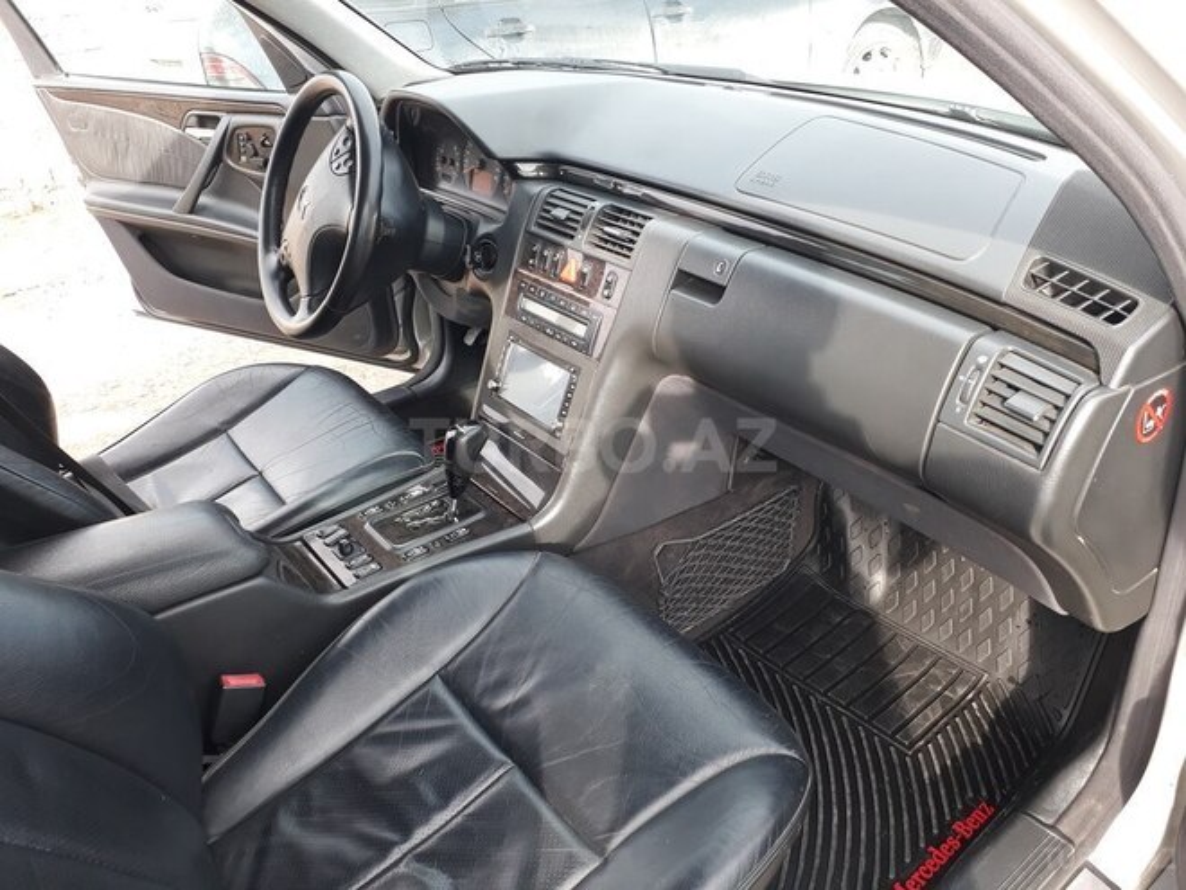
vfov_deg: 51.4
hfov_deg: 65.3
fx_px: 925
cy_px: 445
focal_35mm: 27
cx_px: 593
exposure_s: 1/100
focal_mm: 3.6
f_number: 1.9
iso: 40
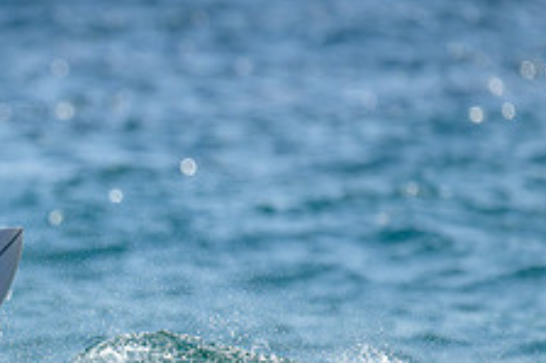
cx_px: -98
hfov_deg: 1.0
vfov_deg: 0.7
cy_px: 411
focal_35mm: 2075
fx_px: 31447
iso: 220
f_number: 6.3
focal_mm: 800
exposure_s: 1/2000
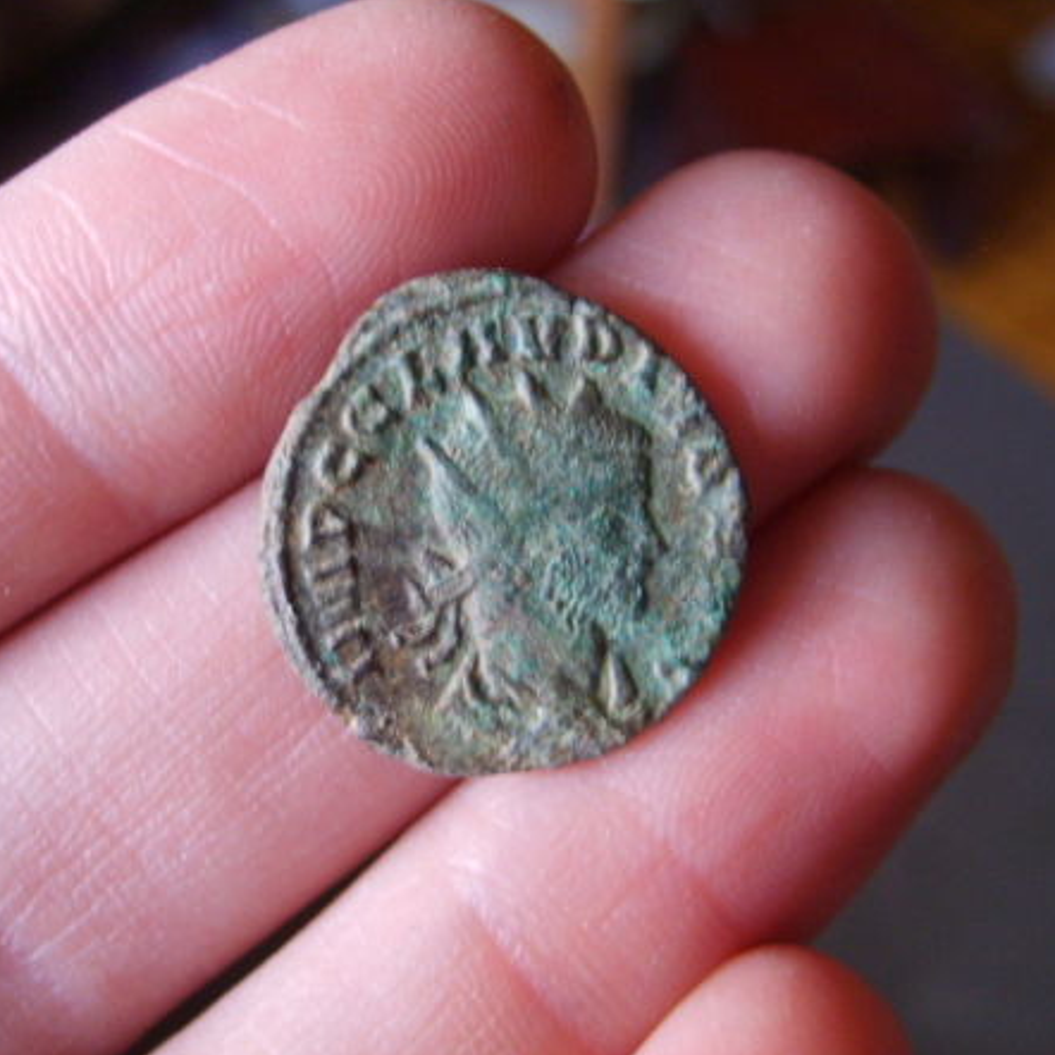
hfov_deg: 40.0
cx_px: 501
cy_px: 528
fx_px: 1448
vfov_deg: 40.0
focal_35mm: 42
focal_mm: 5.8
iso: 139
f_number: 2.8
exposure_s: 1/4
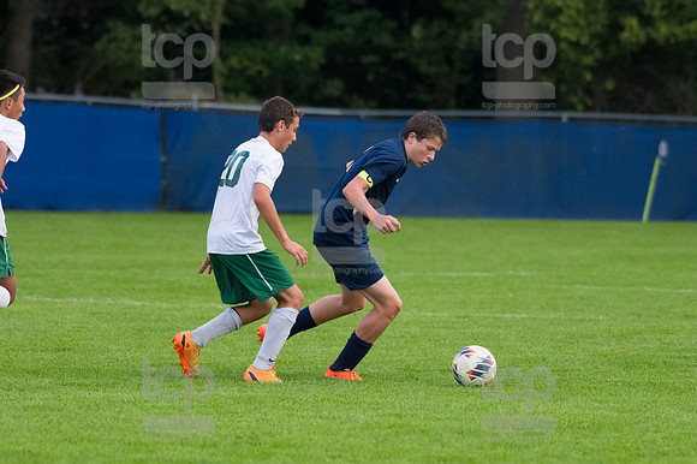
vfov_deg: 3.4
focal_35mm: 405
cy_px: 232
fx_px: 7836
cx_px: 348
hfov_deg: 5.1
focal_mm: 270
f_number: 5.6
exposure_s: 1/2000
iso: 3200
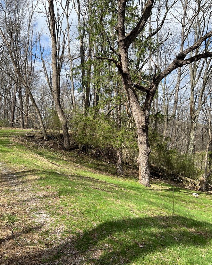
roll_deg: +0.3
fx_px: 267
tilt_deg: -0.4
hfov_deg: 43.0
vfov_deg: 52.9
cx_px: 77
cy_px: 132
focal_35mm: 34
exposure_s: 1/2632
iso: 50
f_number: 1.5
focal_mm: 5.7
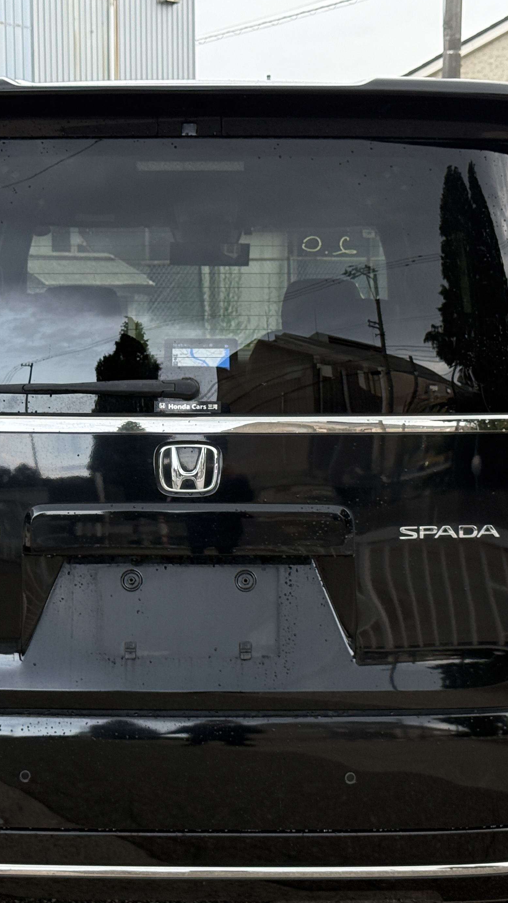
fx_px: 1819
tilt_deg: -6.4
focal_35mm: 76
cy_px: 482
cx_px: 188
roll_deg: +0.4
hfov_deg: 15.9
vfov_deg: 27.9
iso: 160
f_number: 1.78
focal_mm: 6.76
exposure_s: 1/149
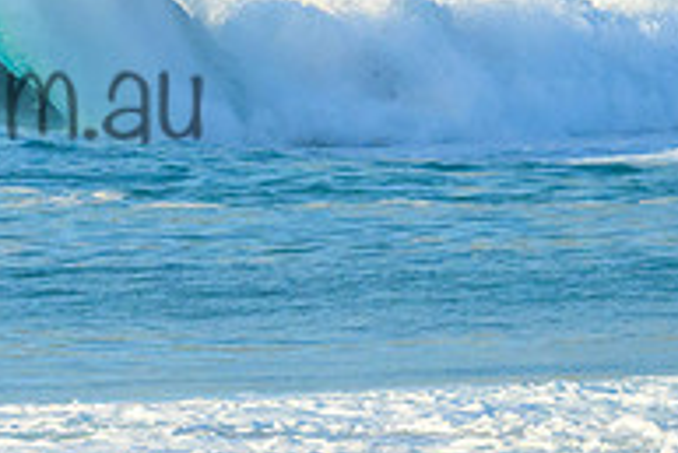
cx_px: -62
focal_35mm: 1652
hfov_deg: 1.2
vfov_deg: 0.8
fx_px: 31135
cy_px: 42
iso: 1000
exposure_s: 1/2000
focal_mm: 400
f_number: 9
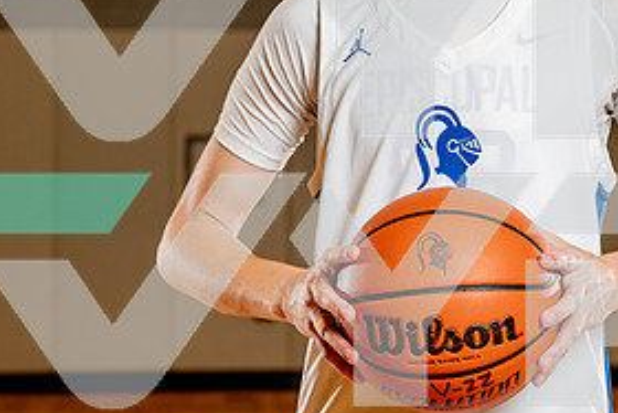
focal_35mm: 145
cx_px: 490
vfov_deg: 9.4
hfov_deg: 14.1
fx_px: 2490
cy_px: 23
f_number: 4
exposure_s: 1/250
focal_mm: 70
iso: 250
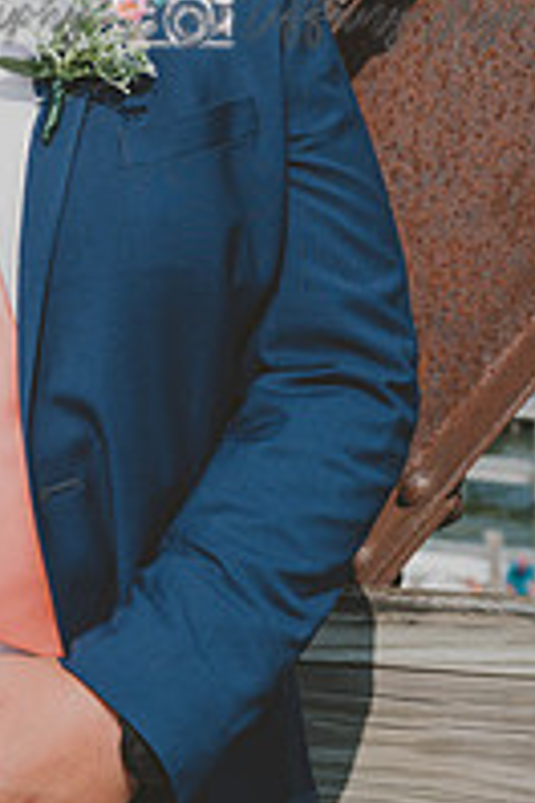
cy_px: 166
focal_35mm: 93
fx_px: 2073
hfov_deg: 14.4
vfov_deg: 21.6
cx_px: -55
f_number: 6.3
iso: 100
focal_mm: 41
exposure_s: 1/320
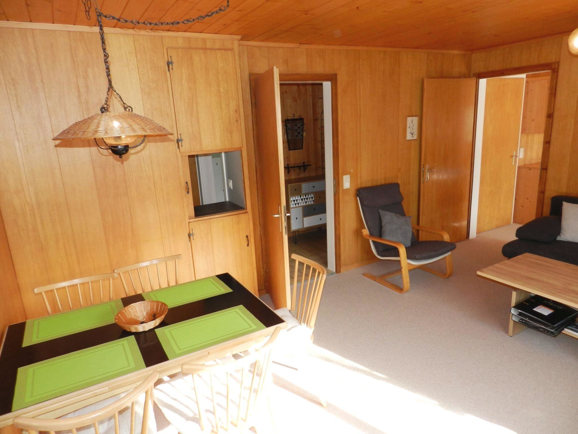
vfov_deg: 58.9
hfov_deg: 73.9
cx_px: 289
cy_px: 217
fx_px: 384
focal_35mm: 23
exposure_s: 1/100
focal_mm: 4
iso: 160
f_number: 3.4
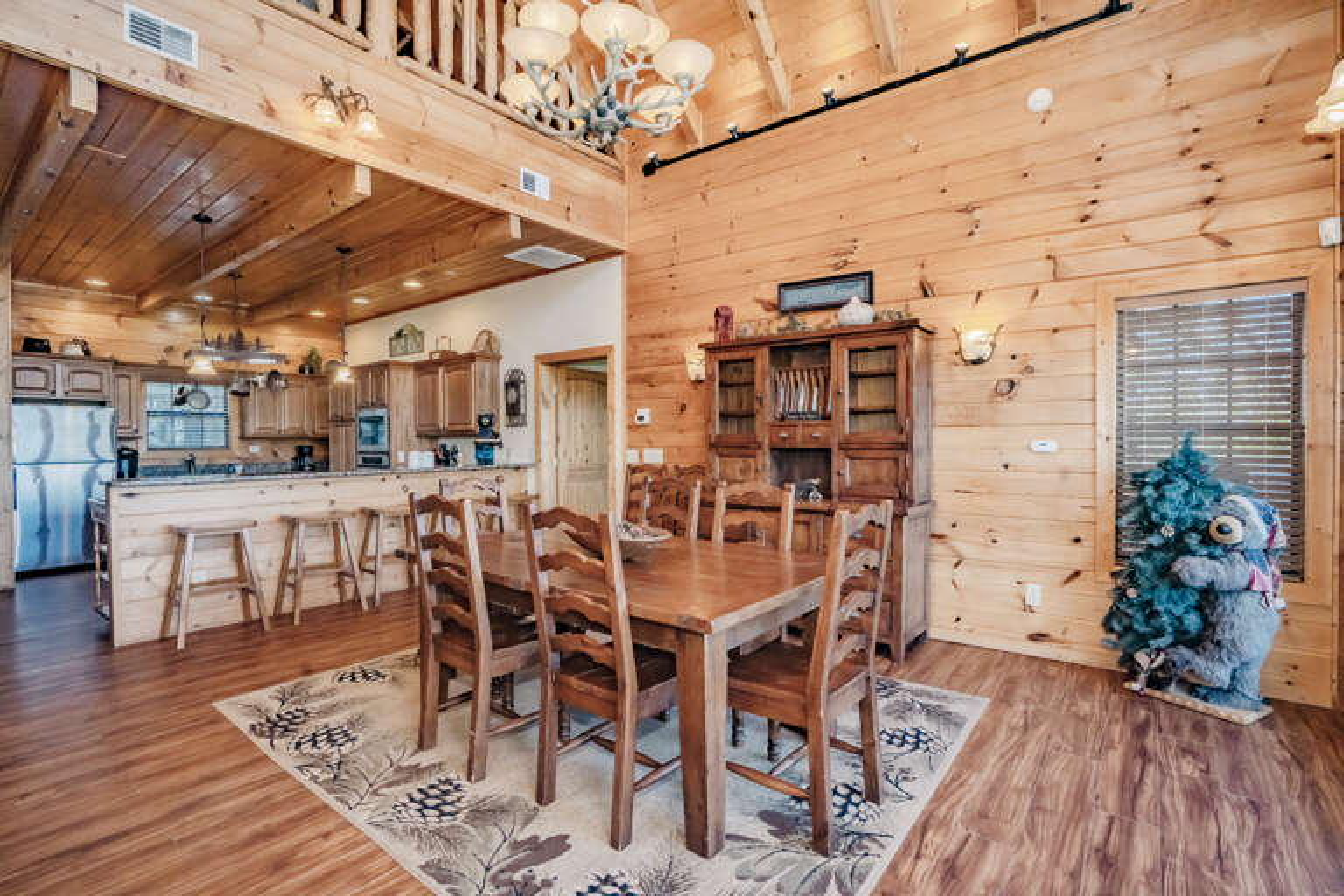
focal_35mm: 16
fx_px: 597
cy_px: 448
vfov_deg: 73.7
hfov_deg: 96.7
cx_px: 672
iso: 2000
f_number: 9
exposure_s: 1/250
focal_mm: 16
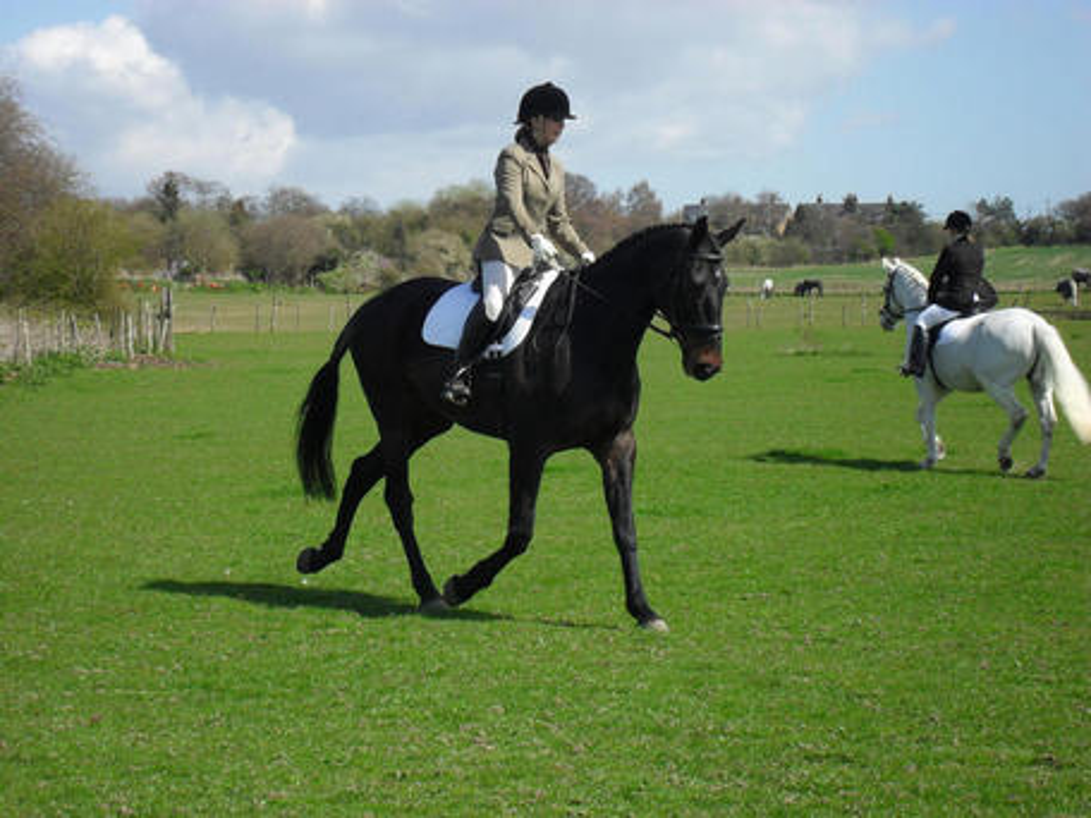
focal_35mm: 105
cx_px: 546
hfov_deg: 18.7
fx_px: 3309
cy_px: 409
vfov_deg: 14.1
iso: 100
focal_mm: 18.6
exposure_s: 1/500
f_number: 5.2
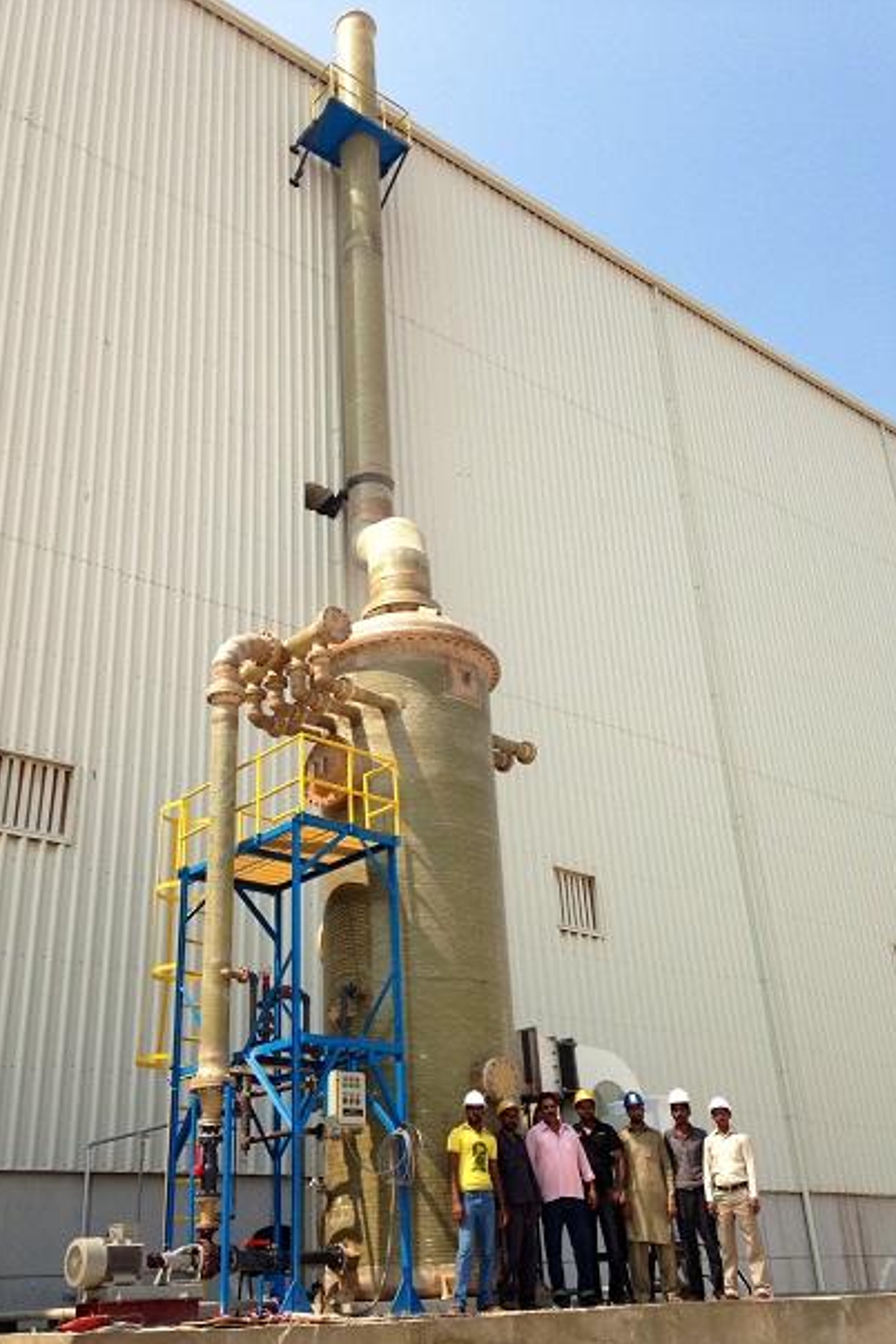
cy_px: 683
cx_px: 396
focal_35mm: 35
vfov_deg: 54.4
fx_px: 1307
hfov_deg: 37.8
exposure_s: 1/1466
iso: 50
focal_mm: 4.12
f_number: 2.4
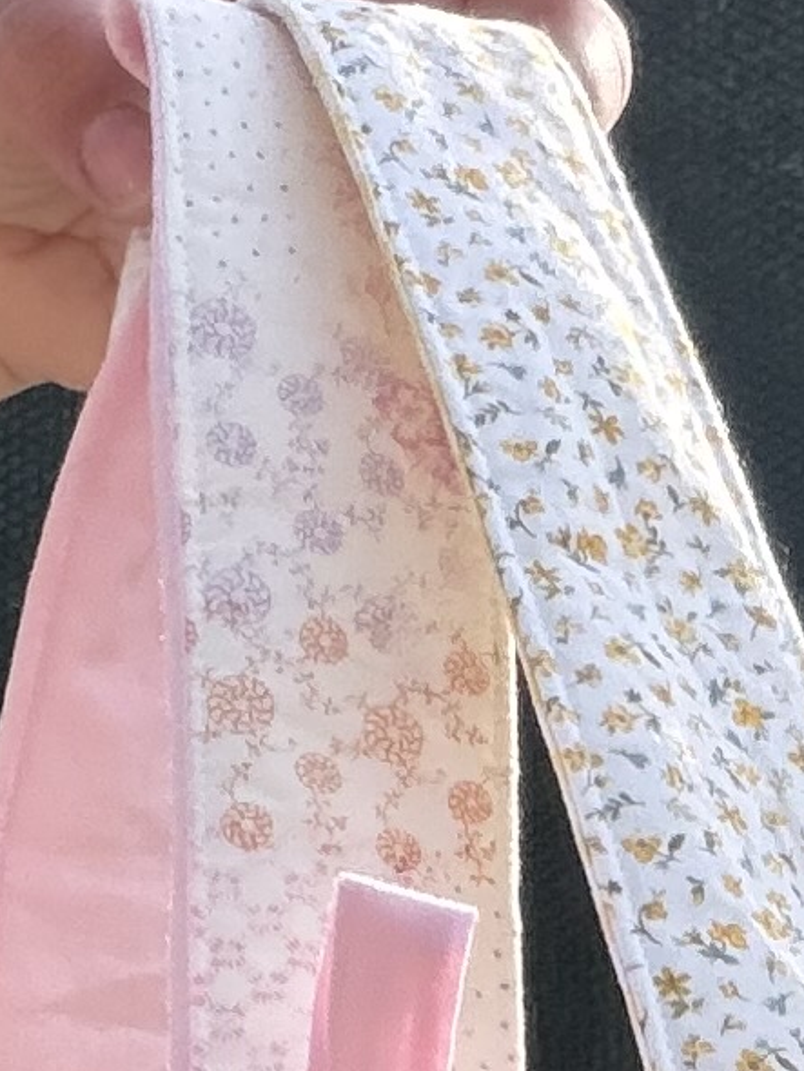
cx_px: 721
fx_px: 4859
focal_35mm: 157
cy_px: 2371
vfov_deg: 11.0
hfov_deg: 9.4
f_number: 1.9
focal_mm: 2.71
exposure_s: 1/678
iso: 40
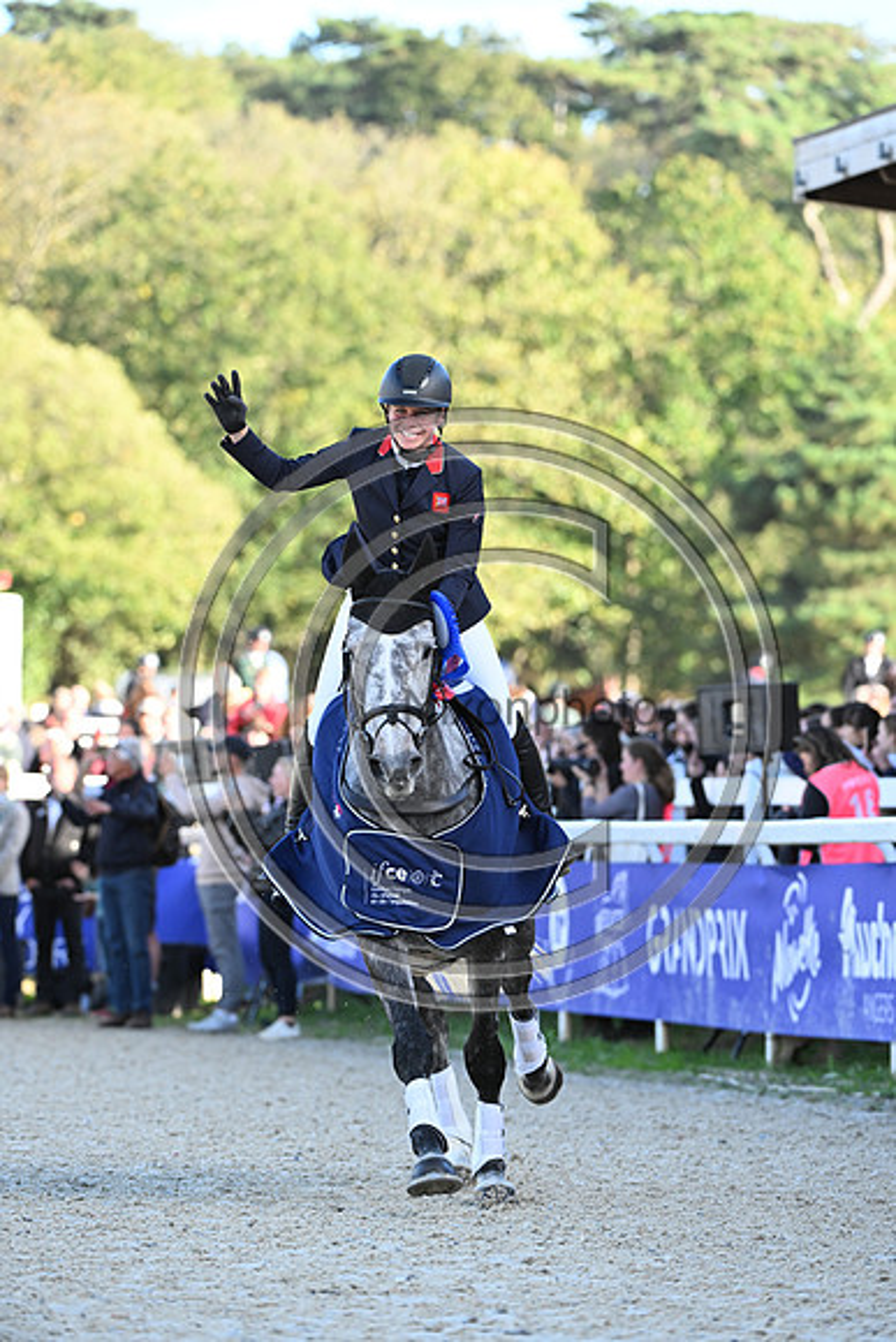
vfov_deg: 8.6
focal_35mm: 240
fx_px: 8954
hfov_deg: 5.7
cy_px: 671
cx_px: 448
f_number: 5.6
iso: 1800
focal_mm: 240
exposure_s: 1/800
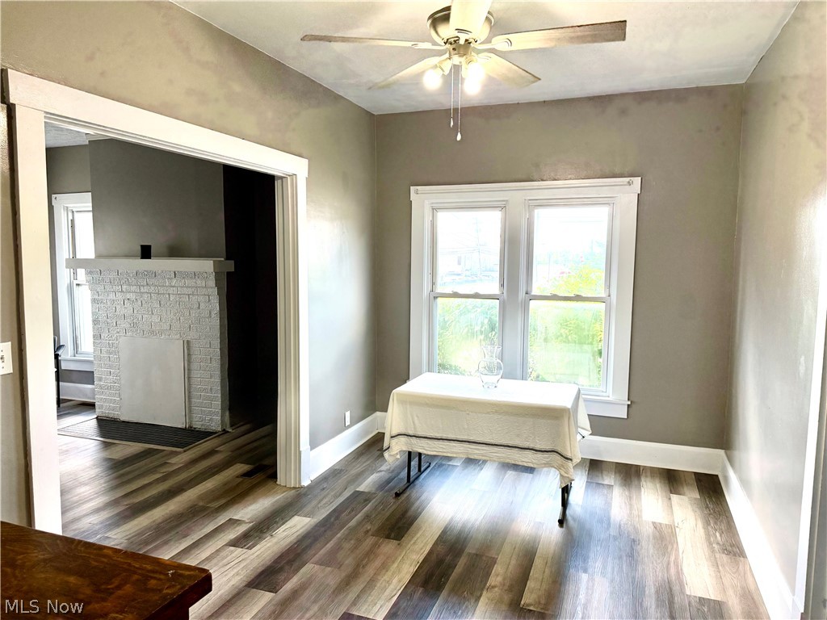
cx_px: 414
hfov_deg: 71.6
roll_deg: -0.5
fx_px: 573
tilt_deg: -5.1
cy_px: 310
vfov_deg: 56.8
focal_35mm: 24
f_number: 1.78
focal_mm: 6.76
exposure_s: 1/210
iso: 200
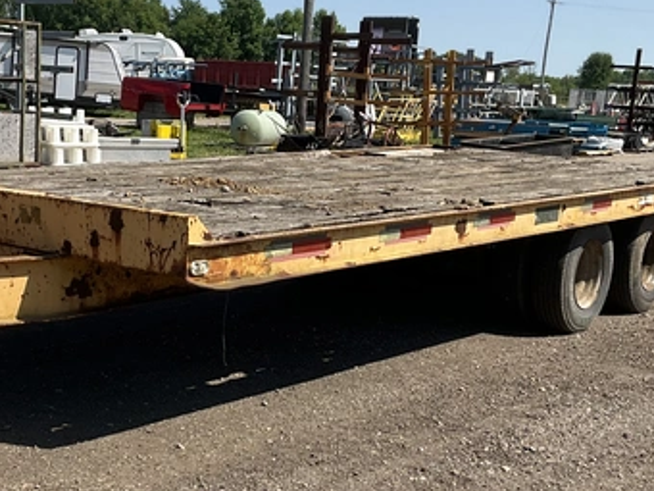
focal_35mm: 64
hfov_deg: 30.1
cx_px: 237
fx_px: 1209
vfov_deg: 22.9
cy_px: 288
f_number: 1.8
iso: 25
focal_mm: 3
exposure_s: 1/1848
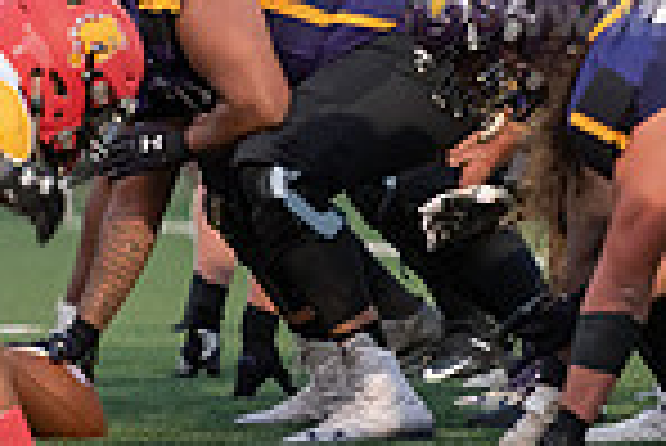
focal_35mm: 762
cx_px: 292
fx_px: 14111
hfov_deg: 2.7
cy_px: 110
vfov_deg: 1.8
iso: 2500
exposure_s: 1/800
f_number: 2.8
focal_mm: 195
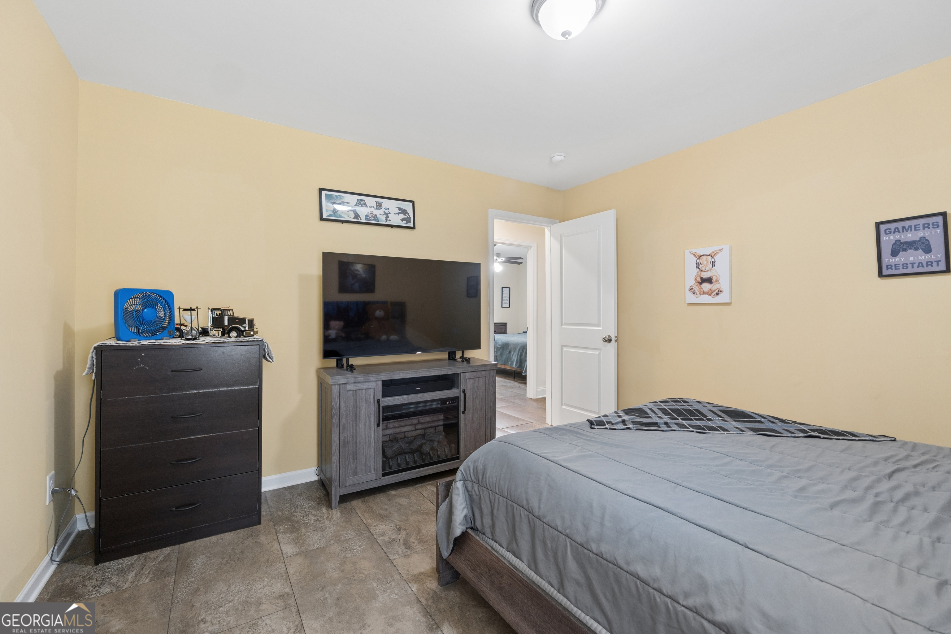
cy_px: 317
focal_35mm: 15
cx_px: 476
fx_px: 396
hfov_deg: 100.4
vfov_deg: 77.3
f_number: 4.5
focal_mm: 10
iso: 250
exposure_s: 1/6
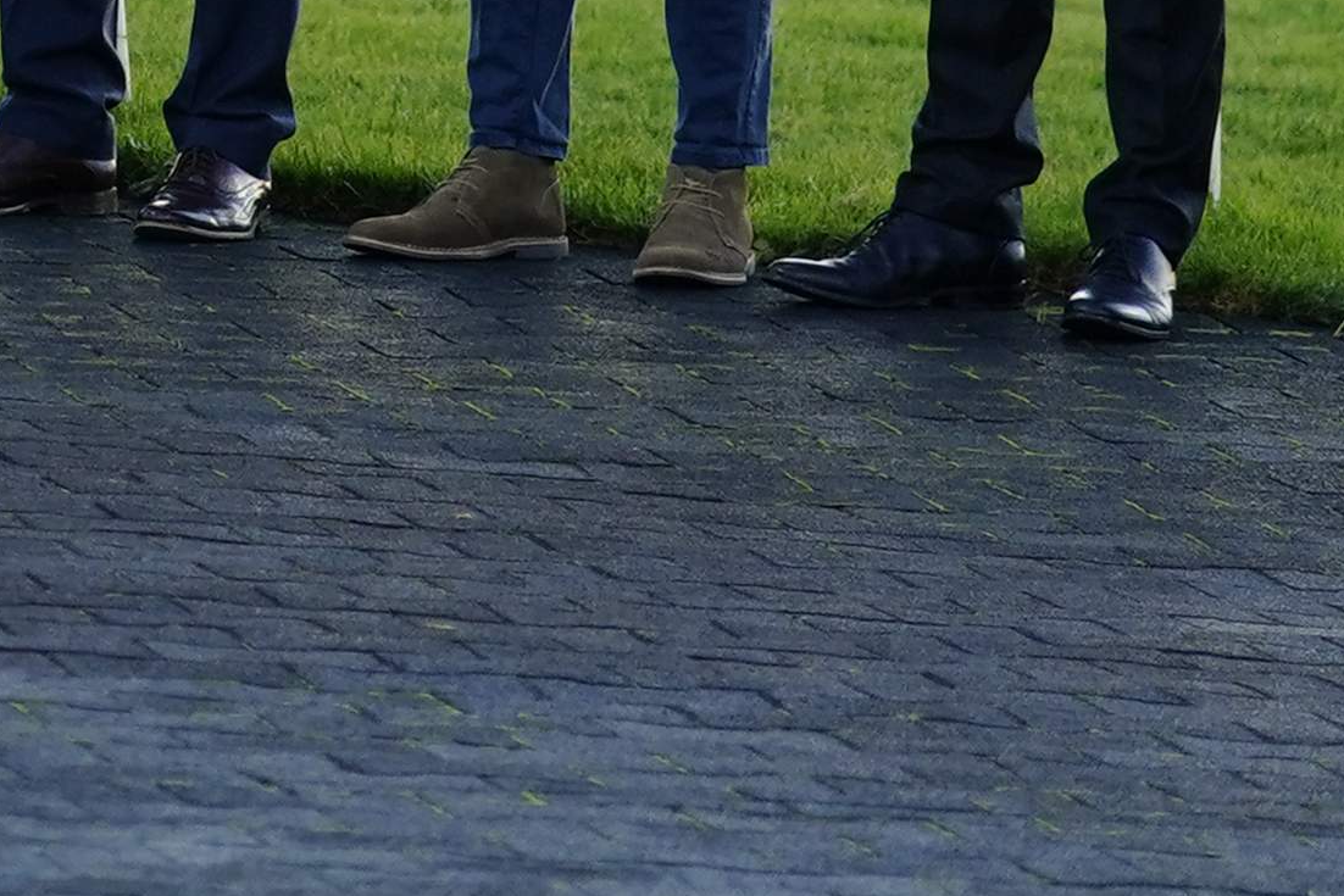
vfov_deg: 2.8
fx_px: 18182
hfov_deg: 4.2
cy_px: -1187
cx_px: -1542
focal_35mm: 487
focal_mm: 92
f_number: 2.8
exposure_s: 1/640
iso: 640
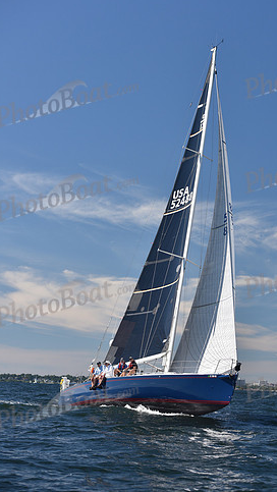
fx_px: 1148
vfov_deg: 24.2
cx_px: 192
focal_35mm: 88
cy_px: 234
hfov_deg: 13.7
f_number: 4.5
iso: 200
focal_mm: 70
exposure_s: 1/800
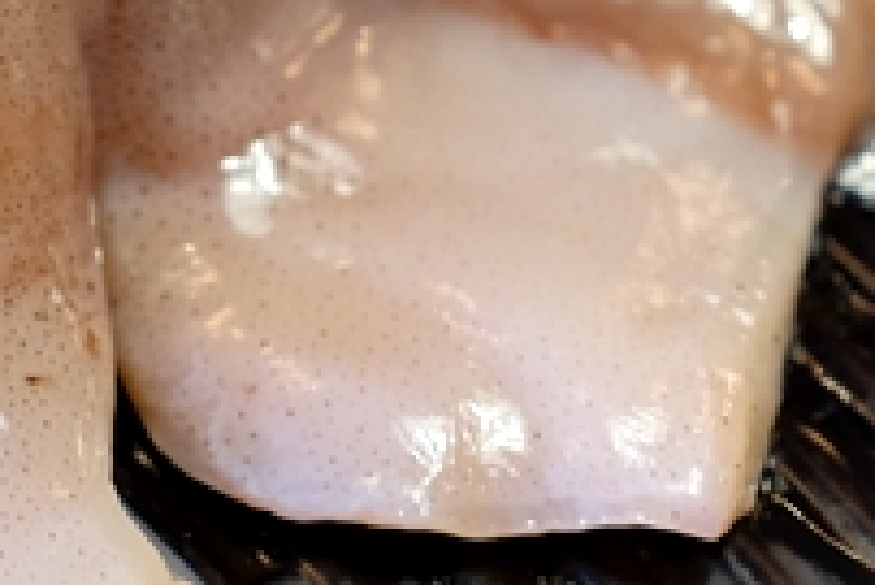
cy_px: 26
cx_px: -450
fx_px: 3794
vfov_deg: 8.8
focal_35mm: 156
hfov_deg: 12.5
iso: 1250
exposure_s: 1/50
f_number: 2.8
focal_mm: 23
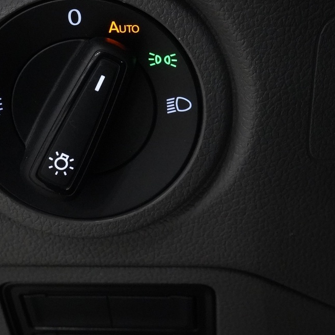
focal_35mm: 59
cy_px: 85
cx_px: 123
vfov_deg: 28.6
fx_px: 646
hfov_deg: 28.9
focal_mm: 28
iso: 12800
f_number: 10
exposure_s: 1/50
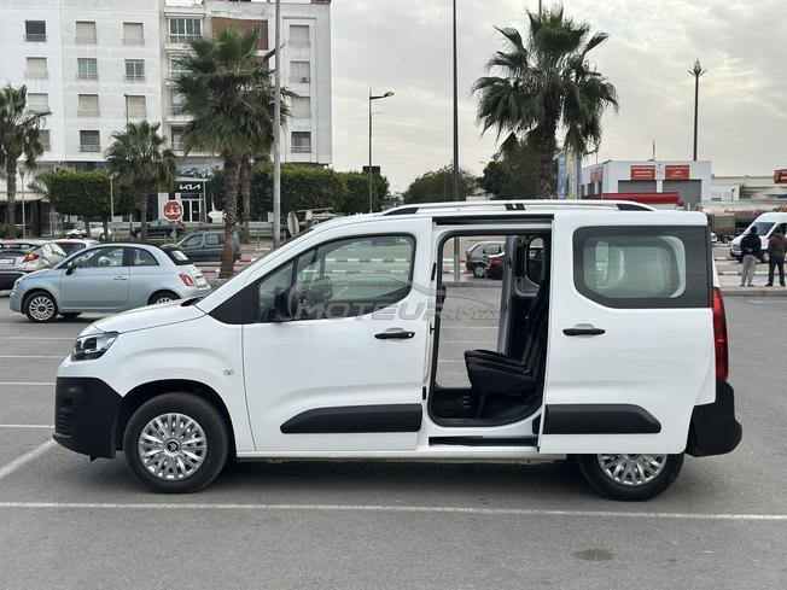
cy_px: 295
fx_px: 1091
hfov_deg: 39.7
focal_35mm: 48
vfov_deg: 30.3
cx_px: 394
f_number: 1.78
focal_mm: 6.86
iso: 80
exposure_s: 1/1199
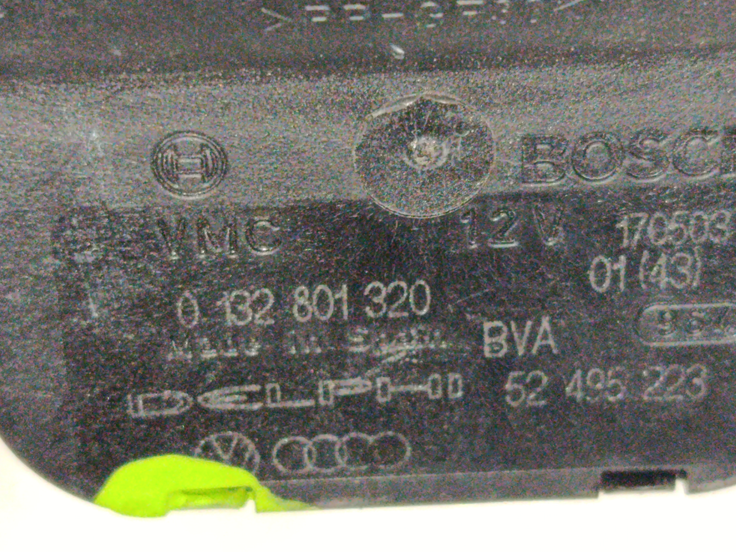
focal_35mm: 97
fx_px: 2063
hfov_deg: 20.2
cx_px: 386
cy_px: 257
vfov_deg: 15.2
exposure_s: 1/50
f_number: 1.7
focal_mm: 5.24
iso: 764
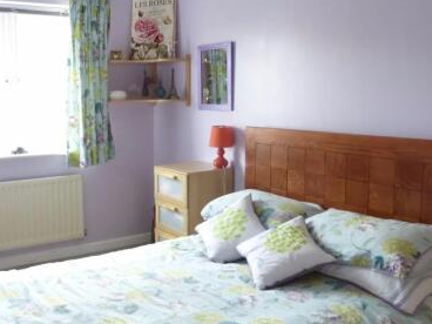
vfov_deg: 37.7
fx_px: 474
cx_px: 130
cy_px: 140
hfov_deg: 47.8
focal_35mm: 38
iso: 400
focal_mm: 4.3
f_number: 3.3
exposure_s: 1/20
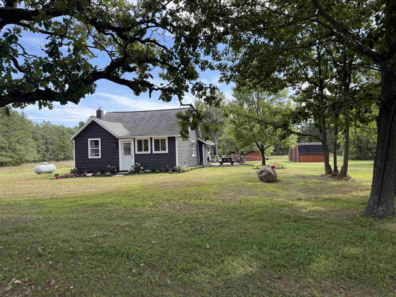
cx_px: 198
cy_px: 148
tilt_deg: +0.7
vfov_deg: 56.8
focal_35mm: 24
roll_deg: +2.0
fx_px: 275
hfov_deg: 71.6
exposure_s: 1/858
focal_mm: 6.76
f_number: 1.78
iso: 100
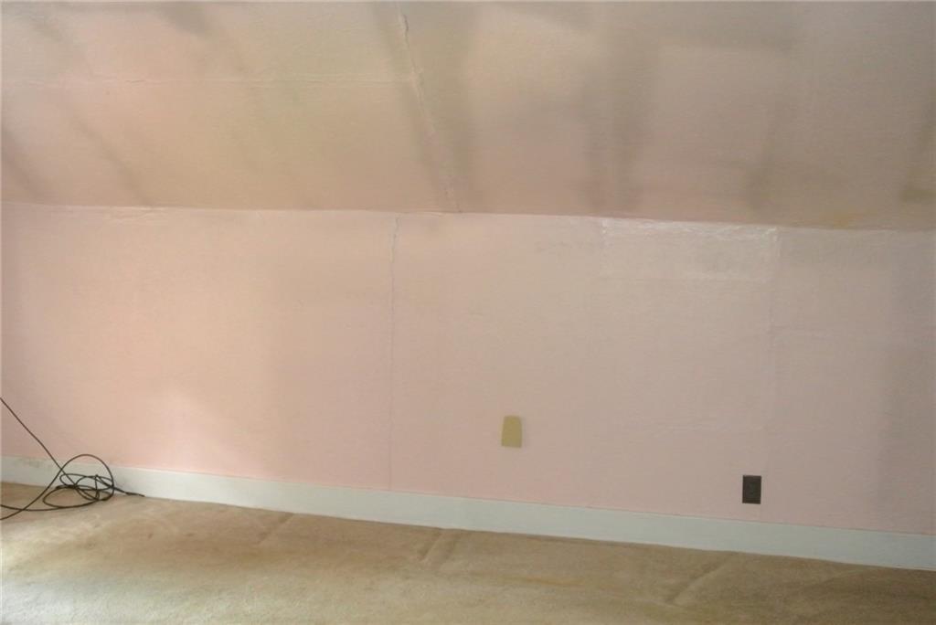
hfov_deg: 51.9
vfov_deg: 36.0
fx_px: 963
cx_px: 468
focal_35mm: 37
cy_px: 312
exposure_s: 1/60
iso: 3200
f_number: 4
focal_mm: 14
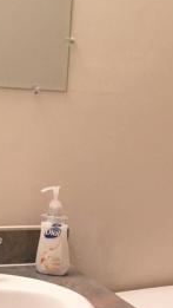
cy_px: 341
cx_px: 115
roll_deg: -5.9
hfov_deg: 13.0
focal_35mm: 93
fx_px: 758
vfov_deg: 21.7
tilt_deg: -22.3
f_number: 2.2
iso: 80
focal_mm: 4.15
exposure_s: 1/30
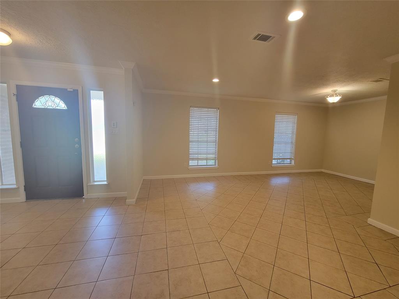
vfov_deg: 89.9
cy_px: 150
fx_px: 150
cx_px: 200
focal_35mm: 13
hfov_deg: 106.2
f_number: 2.2
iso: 200
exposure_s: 1/60
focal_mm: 2.2
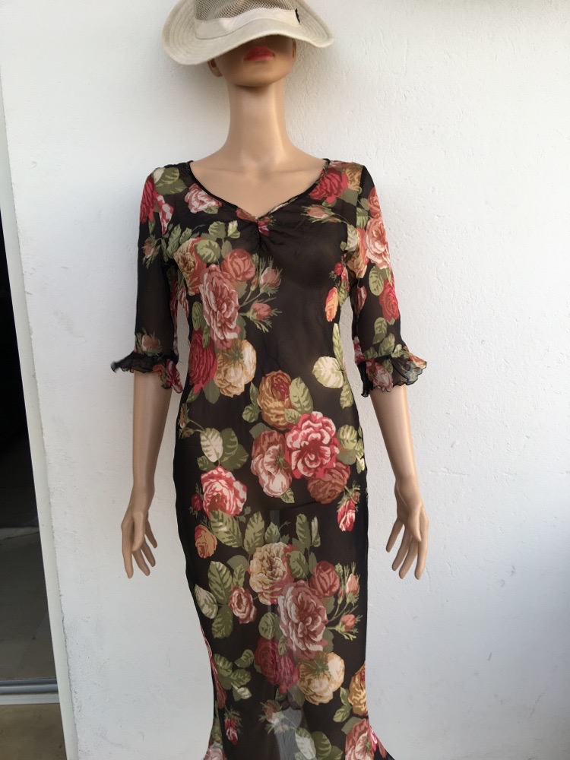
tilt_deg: -13.1
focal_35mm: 29
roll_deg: +0.9
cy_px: 380
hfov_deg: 48.2
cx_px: 285
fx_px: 637
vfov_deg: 61.7
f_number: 2.2
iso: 25
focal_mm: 4.15
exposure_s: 1/50
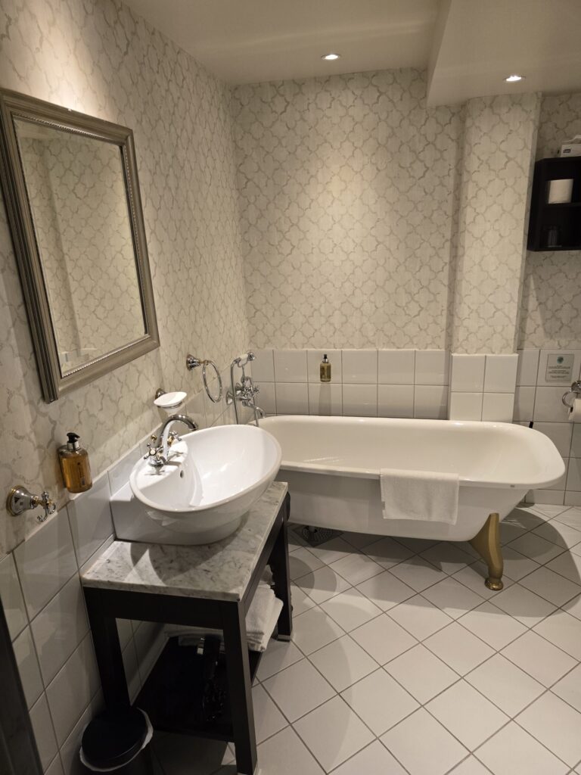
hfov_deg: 58.9
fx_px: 515
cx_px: 290
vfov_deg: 73.9
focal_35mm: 23
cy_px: 388
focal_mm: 6.3
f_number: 1.7
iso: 250
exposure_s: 1/100
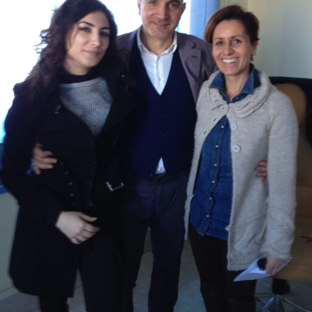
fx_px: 428
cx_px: 157
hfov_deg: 40.0
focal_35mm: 42
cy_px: 103
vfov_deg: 39.5
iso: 64
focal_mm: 4.28
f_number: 2.4
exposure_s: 1/20
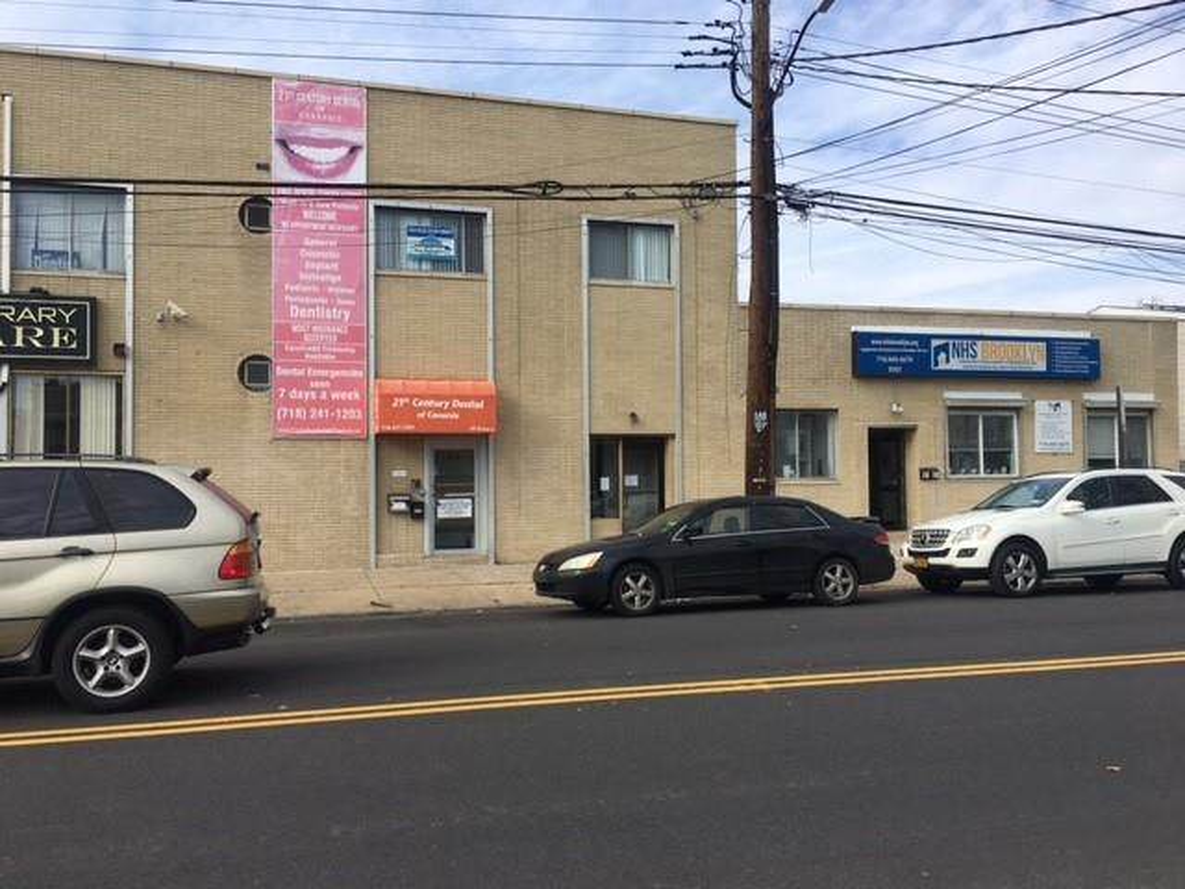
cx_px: 592
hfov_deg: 61.7
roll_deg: +0.3
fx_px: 993
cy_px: 444
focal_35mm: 29
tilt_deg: +4.6
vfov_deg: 48.2
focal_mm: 4.15
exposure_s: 1/1479
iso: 25
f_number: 2.2
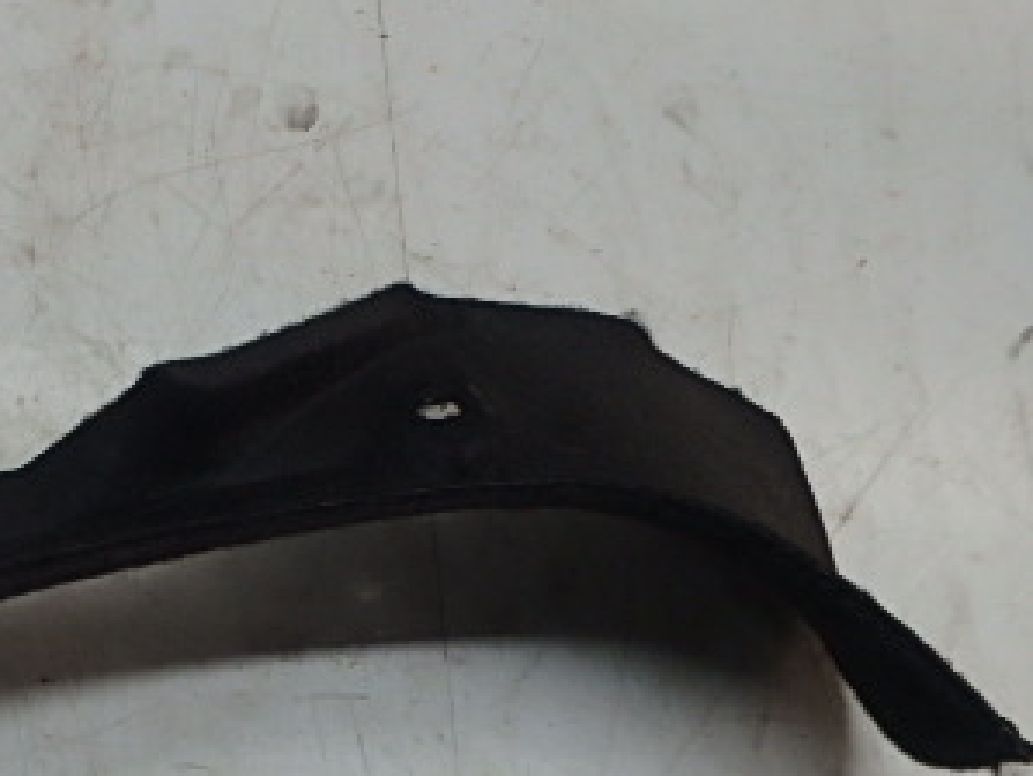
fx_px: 2180
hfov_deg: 25.2
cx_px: -35
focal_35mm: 73
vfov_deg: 20.2
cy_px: 430
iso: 250
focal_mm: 6
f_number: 4.9
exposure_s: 1/40
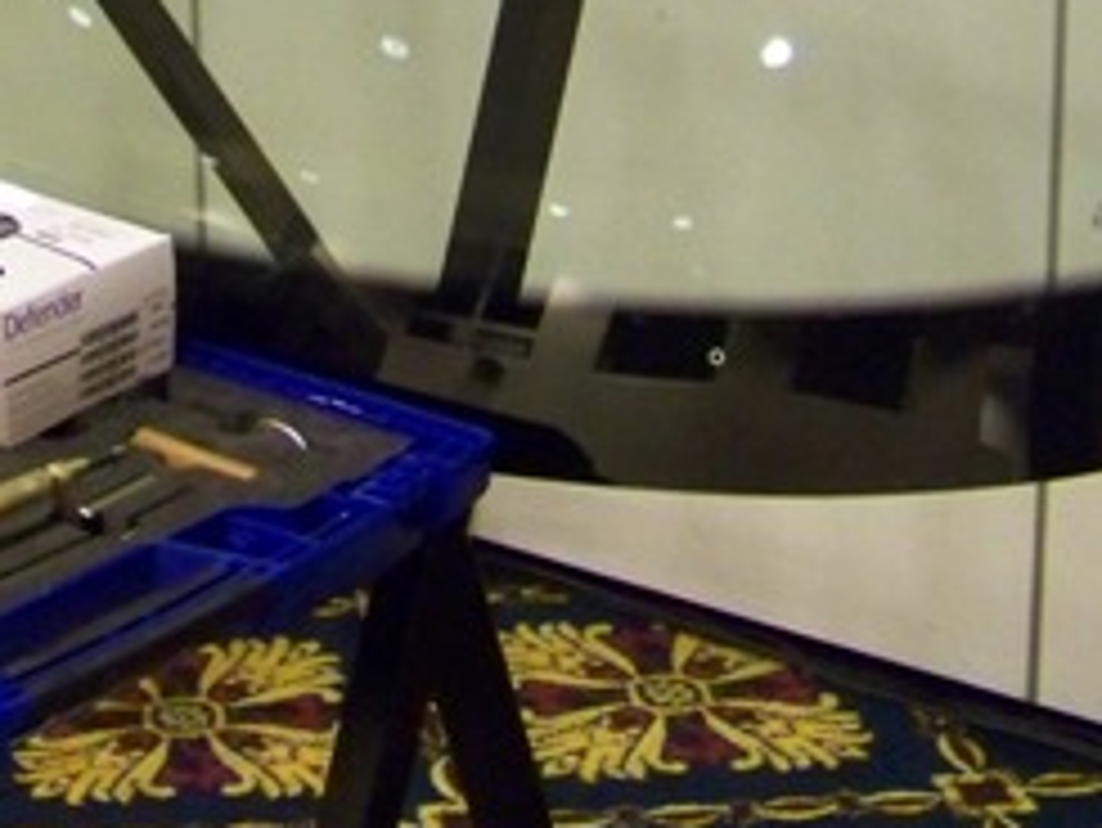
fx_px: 2994
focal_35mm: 94
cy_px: -171
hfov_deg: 20.2
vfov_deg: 15.2
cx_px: -4
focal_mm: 5.85
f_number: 2.8
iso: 500
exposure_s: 1/30
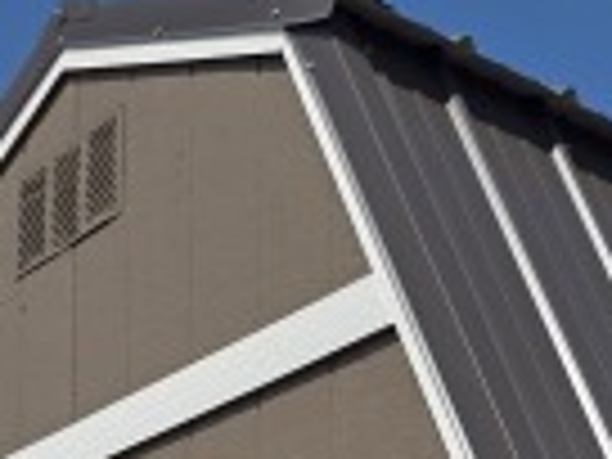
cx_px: 572
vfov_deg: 11.9
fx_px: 1909
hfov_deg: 17.9
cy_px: 990
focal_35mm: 108
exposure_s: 1/7944
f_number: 1.7
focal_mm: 6.3
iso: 64
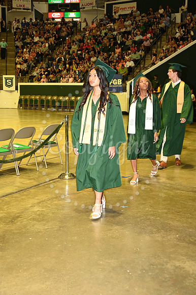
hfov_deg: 31.9
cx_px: 98
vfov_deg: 46.4
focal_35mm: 42
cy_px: 148
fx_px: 343
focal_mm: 42
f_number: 5.6
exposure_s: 1/60
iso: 1600
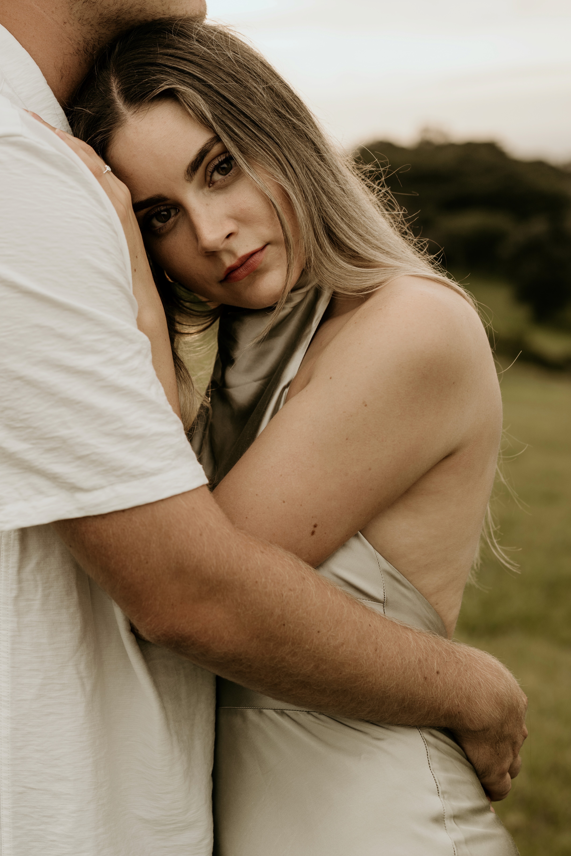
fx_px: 1761
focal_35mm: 74
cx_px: 163
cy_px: 425
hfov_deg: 18.3
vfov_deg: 27.3
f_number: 3.2
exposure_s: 1/320
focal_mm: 50
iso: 125
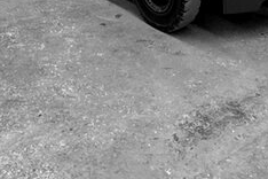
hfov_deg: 23.4
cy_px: -238
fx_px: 648
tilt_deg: -1.5
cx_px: 141
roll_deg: -0.1
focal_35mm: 87
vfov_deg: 12.6
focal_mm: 2.22
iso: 50
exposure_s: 1/99
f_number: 2.2
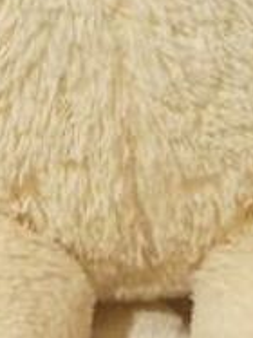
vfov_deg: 11.0
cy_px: -221
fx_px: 1668
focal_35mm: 171
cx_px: 29
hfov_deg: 8.6
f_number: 1.7
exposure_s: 1/33.3
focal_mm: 5.24
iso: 813
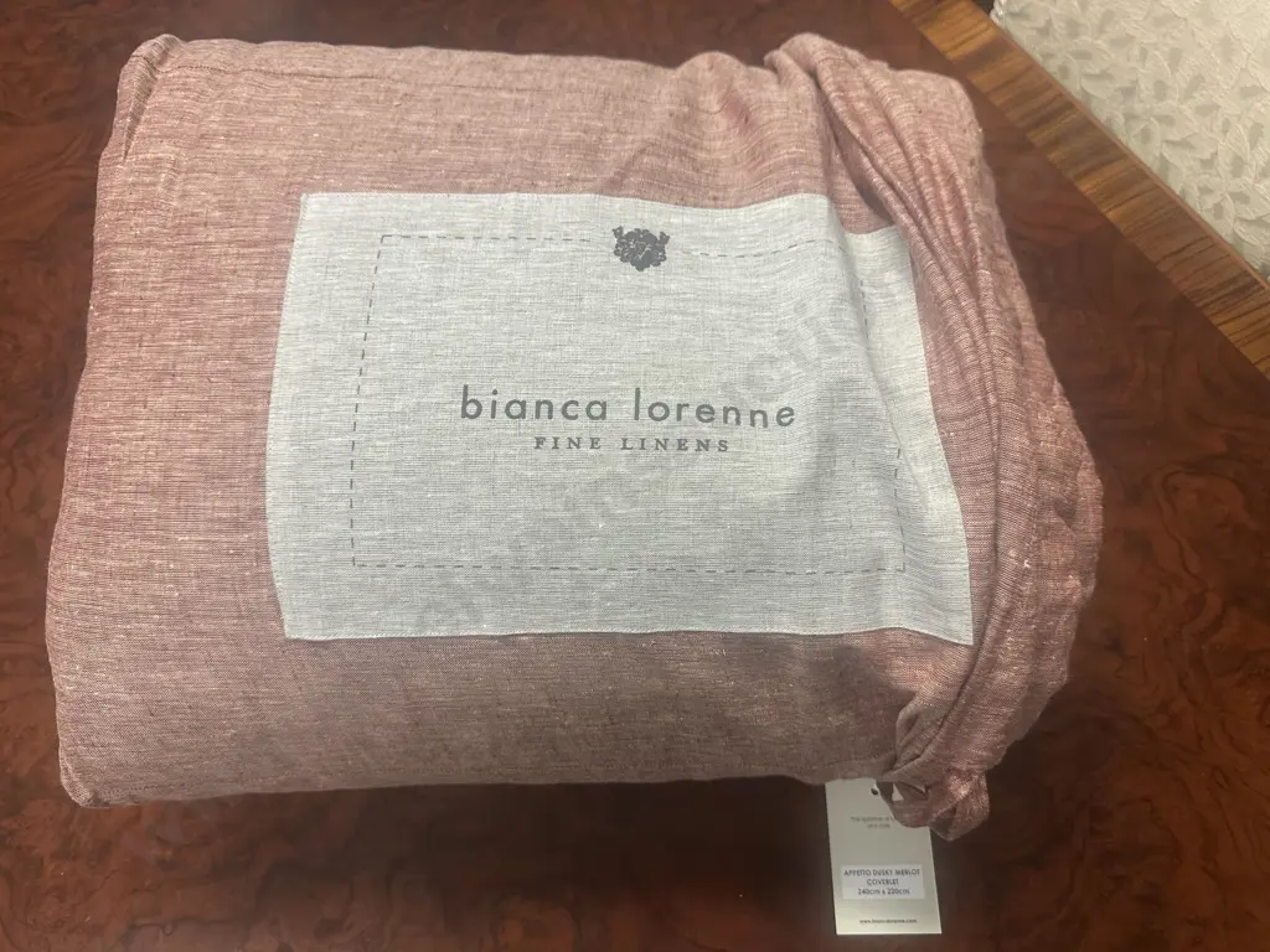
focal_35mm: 24
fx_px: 881
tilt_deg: -66.4
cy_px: 476
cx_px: 635
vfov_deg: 56.8
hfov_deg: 71.6
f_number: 1.78
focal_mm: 6.86
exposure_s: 1/100
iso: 160
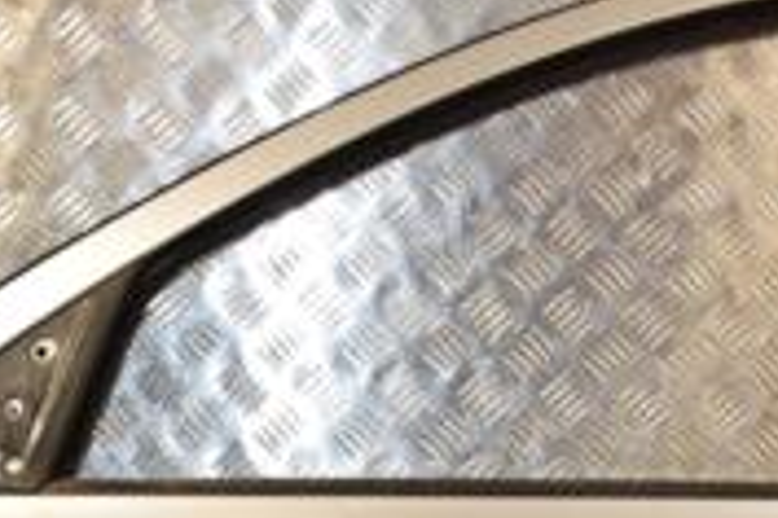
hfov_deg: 19.1
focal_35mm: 107
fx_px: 2306
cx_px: 527
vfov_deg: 12.4
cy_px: 711
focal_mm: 21
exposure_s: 1/200
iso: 800
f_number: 5.6
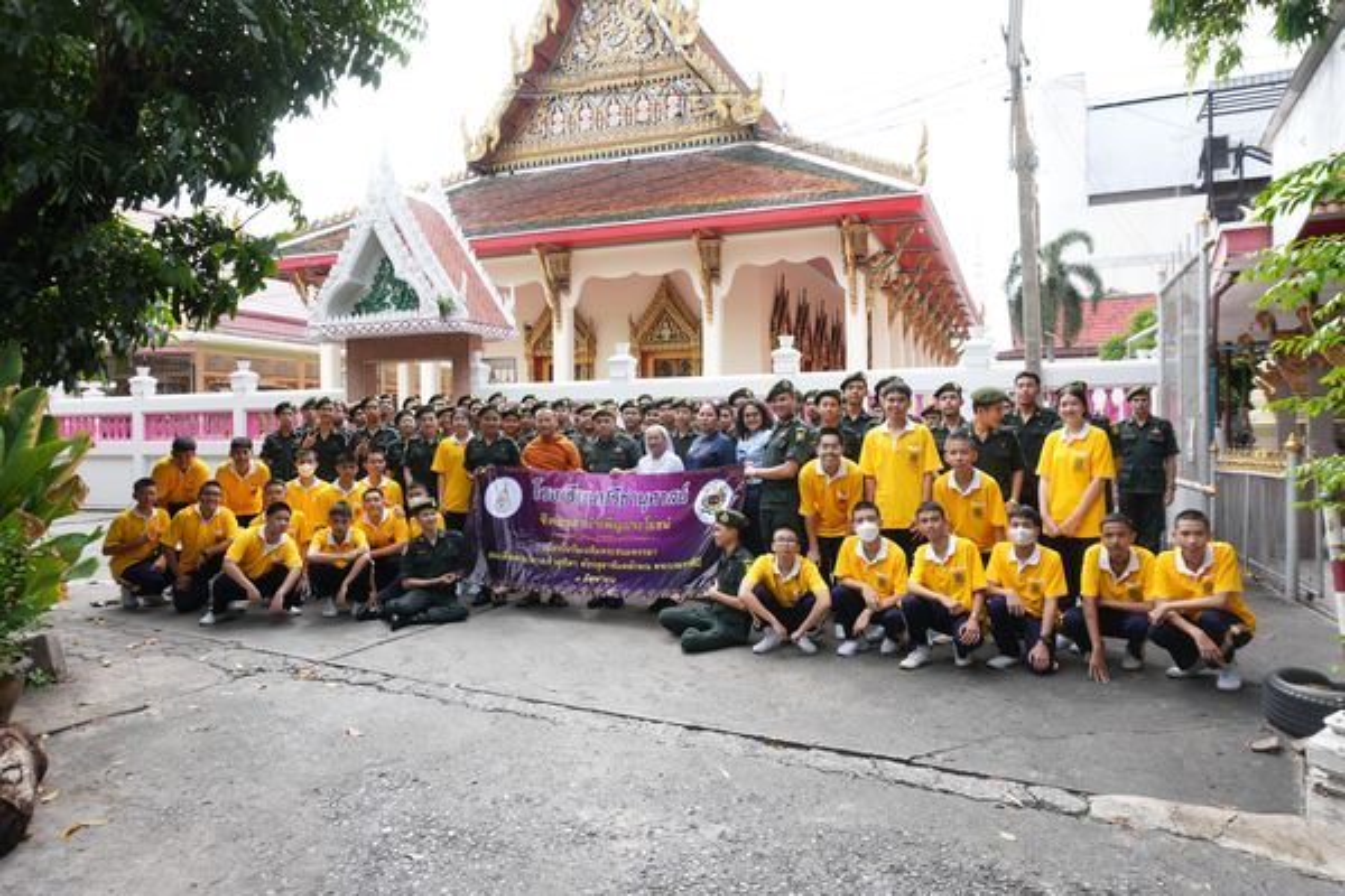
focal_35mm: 24
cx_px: 672
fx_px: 897
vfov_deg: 53.1
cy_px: 448
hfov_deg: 73.7
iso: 100
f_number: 5.6
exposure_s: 1/100
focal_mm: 16
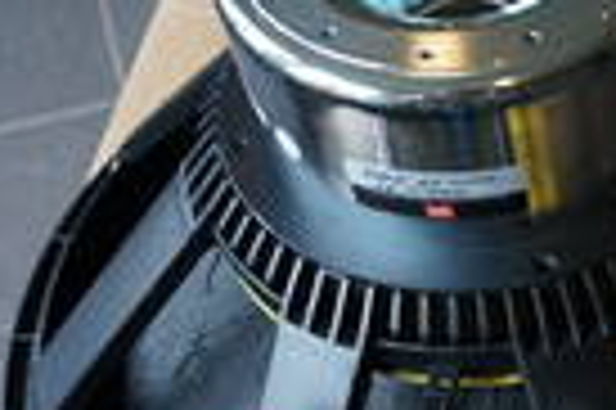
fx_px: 1196
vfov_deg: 19.0
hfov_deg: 25.3
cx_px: 782
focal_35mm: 70
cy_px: 383
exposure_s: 1/60
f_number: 4
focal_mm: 16
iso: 1600
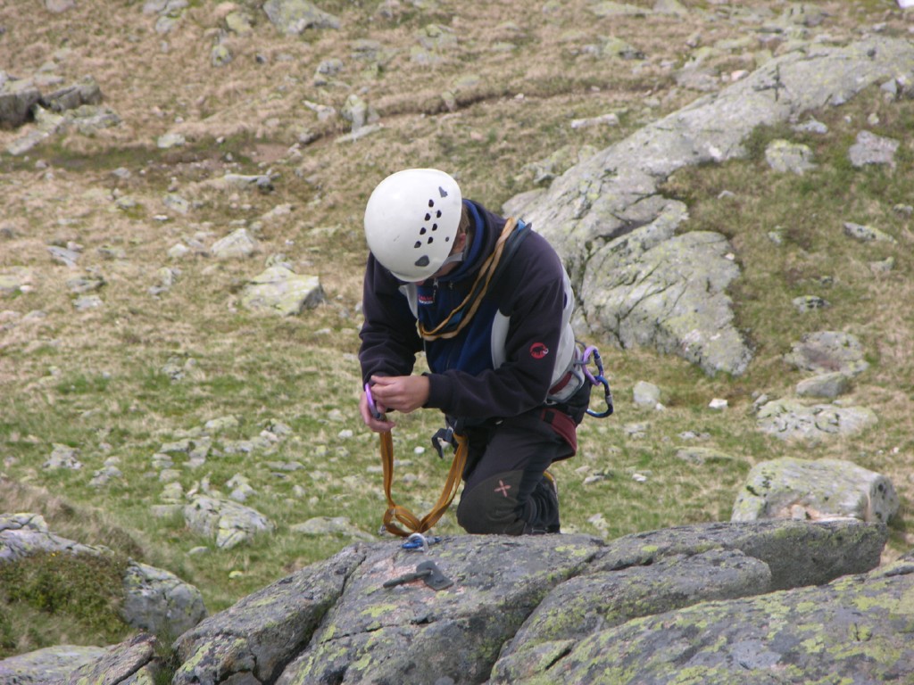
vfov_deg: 5.3
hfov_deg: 7.1
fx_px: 7393
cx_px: 457
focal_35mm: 280
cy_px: 342
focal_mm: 71.2
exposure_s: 1/212
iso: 50
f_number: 5.3
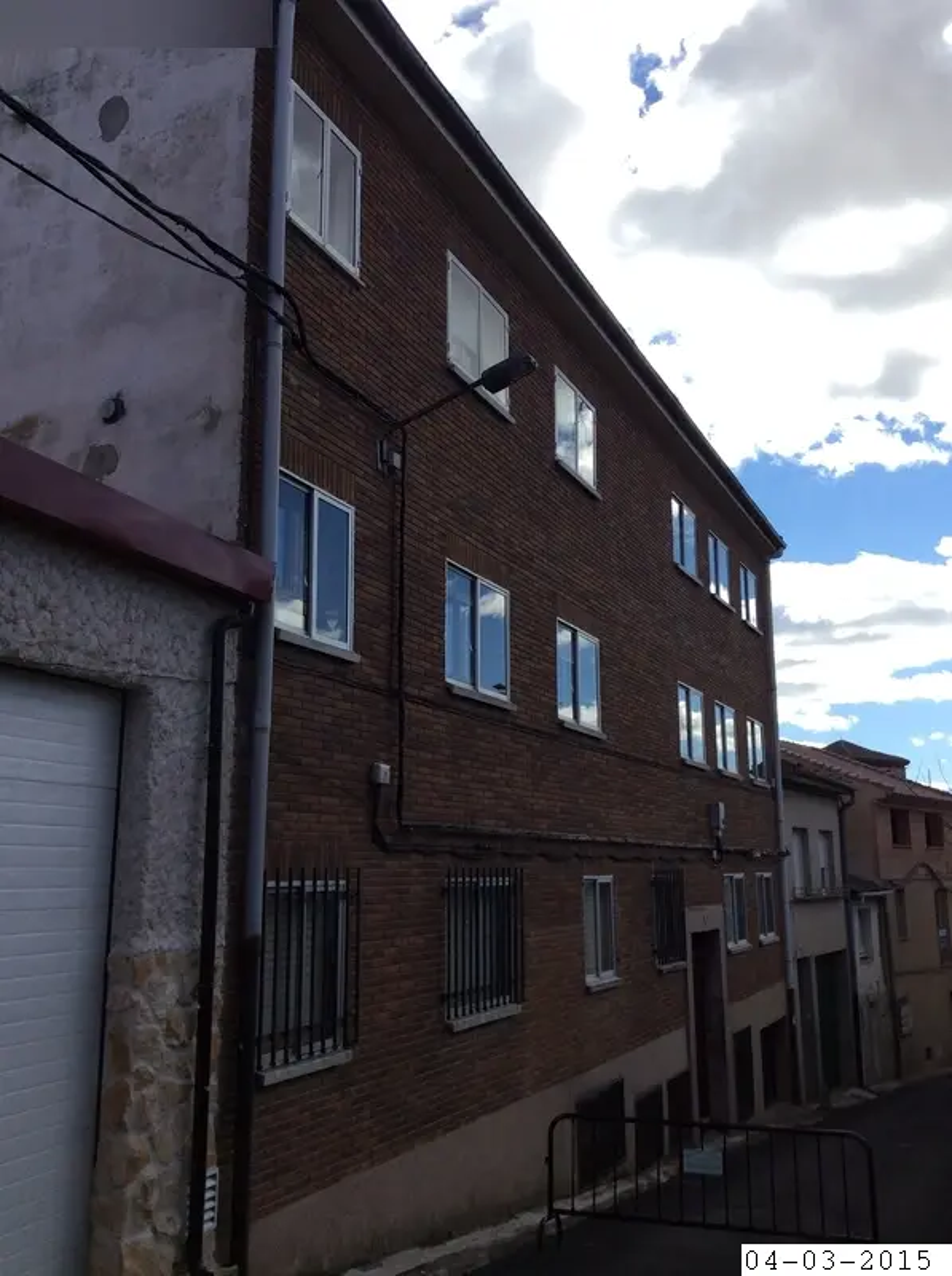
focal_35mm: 33
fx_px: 1214
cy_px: 638
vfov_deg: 55.4
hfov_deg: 42.8
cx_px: 476
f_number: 2.4
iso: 32
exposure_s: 1/1634
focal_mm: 3.3
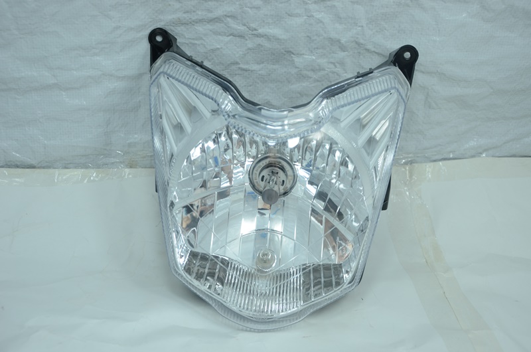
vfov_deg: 28.0
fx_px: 707
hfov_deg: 41.2
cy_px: 176
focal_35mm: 48
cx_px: 266
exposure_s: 1/50
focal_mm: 32
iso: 125
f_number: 5.6
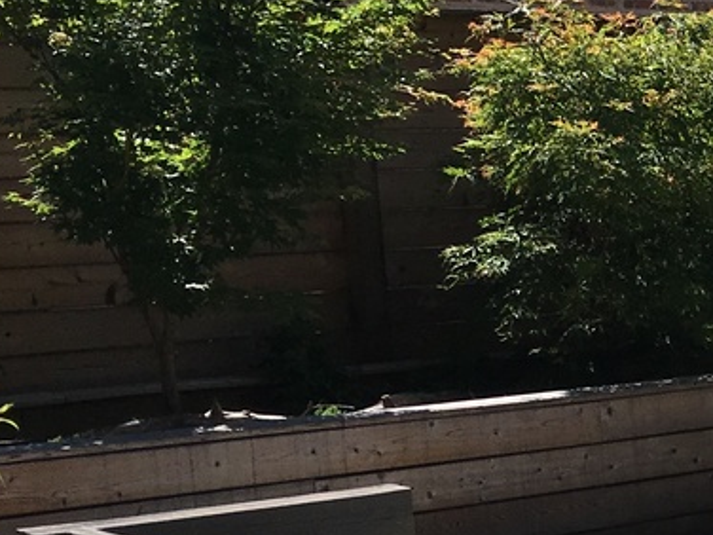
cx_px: 1276
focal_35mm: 111
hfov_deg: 15.3
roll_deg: +1.1
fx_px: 2286
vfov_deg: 13.2
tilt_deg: -8.2
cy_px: 527
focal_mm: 4.15
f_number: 2.2
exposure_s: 1/1876
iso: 25
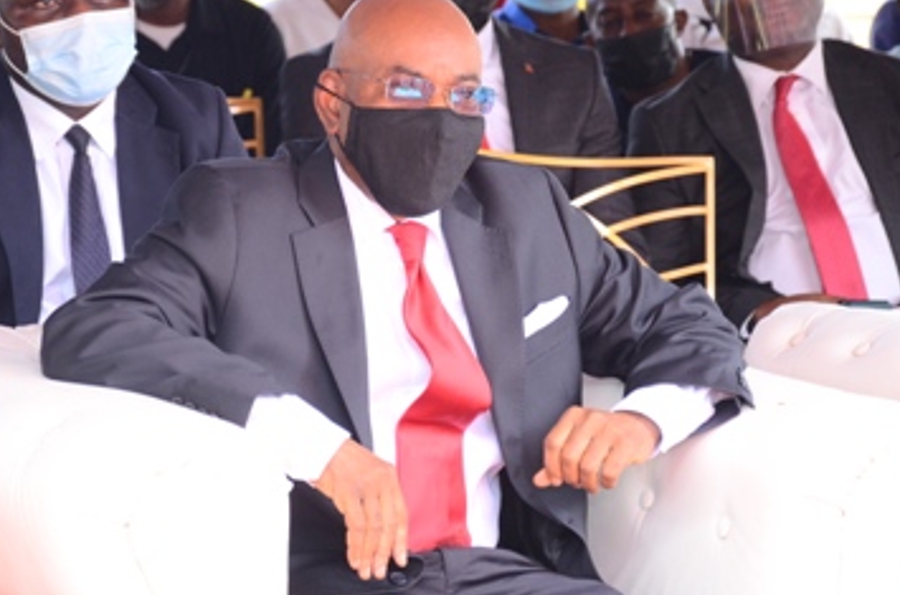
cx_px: 451
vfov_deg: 6.9
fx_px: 4955
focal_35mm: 199
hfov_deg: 10.4
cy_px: 247
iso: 800
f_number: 5.6
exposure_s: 1/100
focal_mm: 105
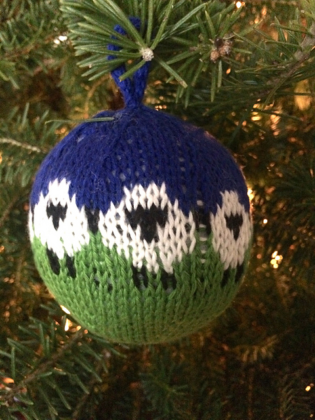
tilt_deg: -21.5
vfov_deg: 61.7
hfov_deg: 48.2
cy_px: 210
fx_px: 352
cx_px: 158
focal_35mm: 29
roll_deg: +9.8
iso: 1000
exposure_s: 1/15
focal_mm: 4.15
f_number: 2.2
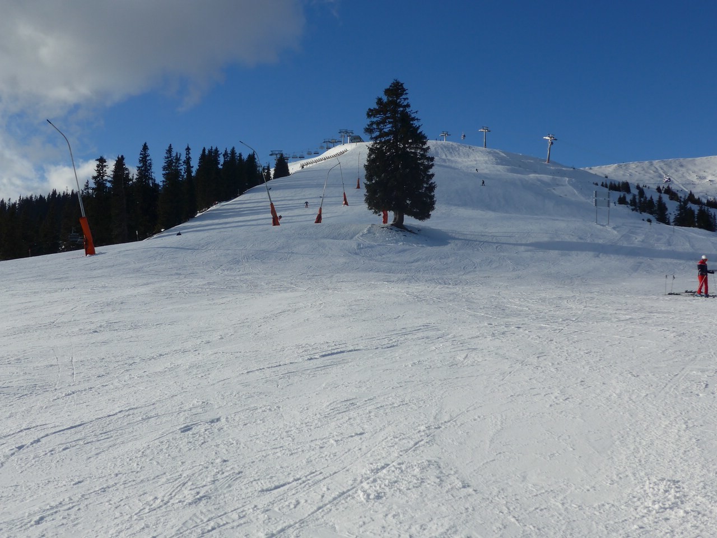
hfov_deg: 45.8
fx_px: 849
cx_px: 358
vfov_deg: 35.1
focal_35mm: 41
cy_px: 269
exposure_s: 1/2000
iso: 80
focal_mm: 8.4
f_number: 3.5
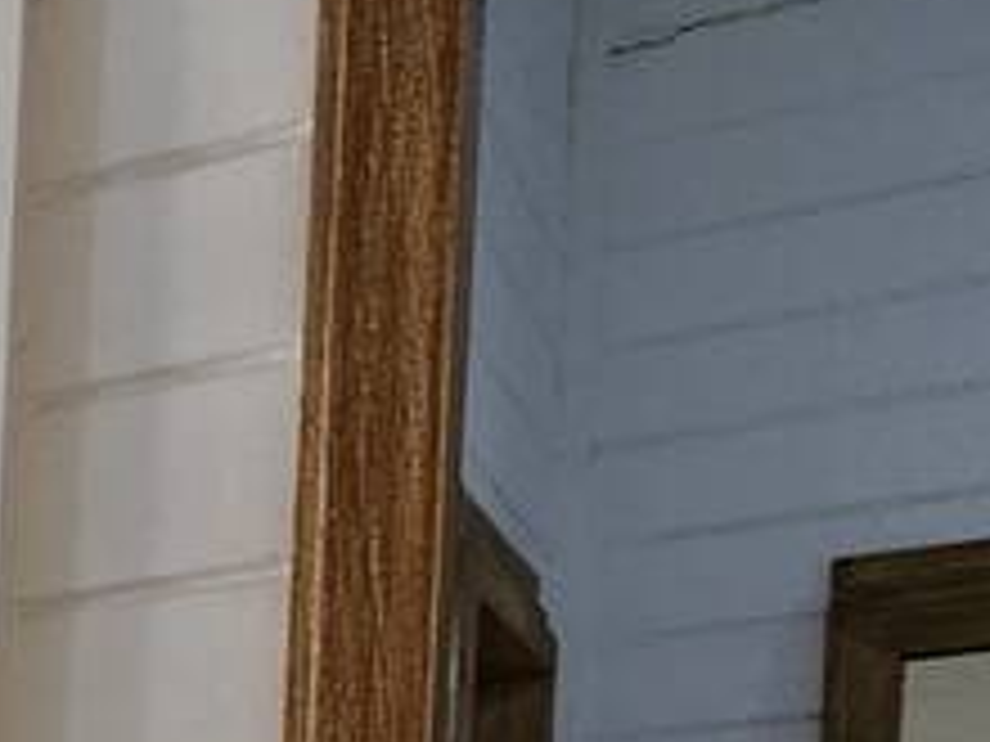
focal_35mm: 85
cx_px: -2241
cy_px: 1493
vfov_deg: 14.4
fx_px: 2431
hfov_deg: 10.4
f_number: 2.2
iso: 100
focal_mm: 2.2
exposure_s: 1/60
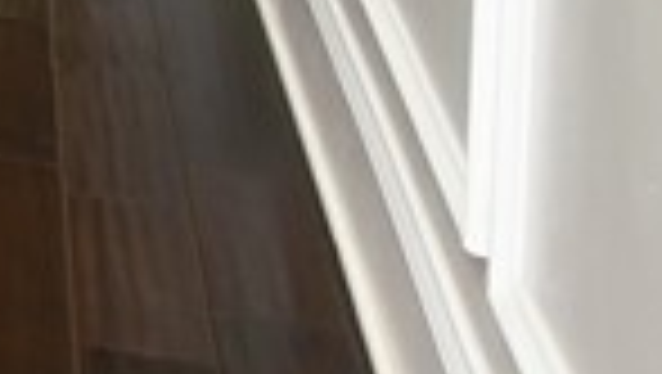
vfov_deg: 8.7
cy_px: -730
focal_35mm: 116
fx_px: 2038
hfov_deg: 12.2
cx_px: -1157
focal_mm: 10
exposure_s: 1/60
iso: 400
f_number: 4
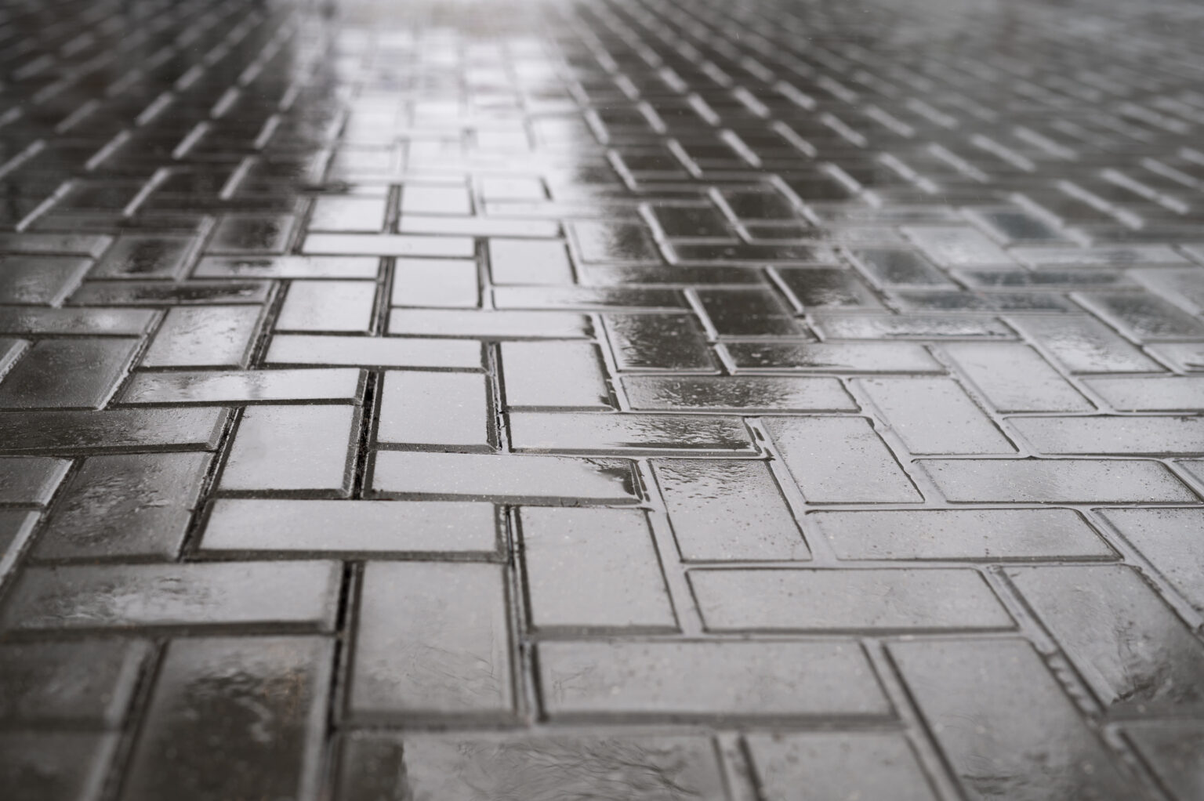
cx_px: 602
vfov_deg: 27.0
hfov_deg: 39.6
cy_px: 400
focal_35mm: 50
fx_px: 1671
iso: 125
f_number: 3.2
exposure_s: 1/400
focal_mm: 50
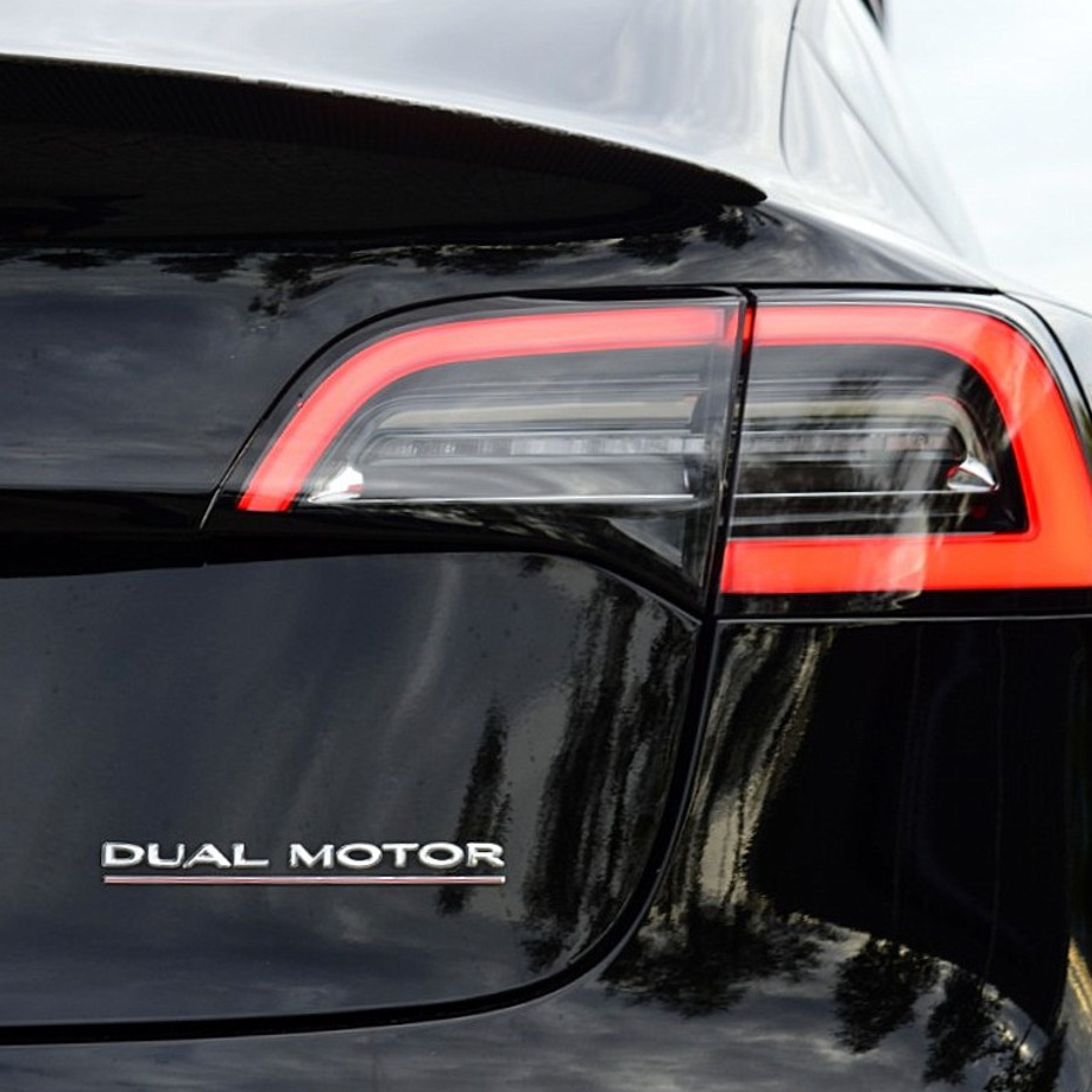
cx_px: 724
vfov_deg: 16.3
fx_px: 3806
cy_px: 544
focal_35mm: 107
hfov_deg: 16.3
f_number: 8
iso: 400
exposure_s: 1/80
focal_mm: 55
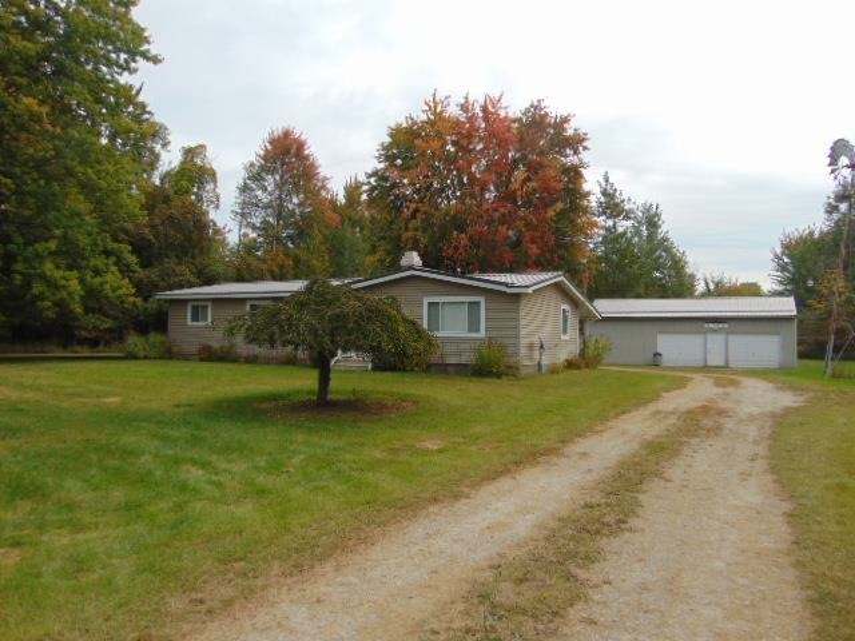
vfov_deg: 54.9
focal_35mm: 25
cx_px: 428
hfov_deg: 69.4
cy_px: 320
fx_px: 617
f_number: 3
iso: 80
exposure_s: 1/1000
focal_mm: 4.5
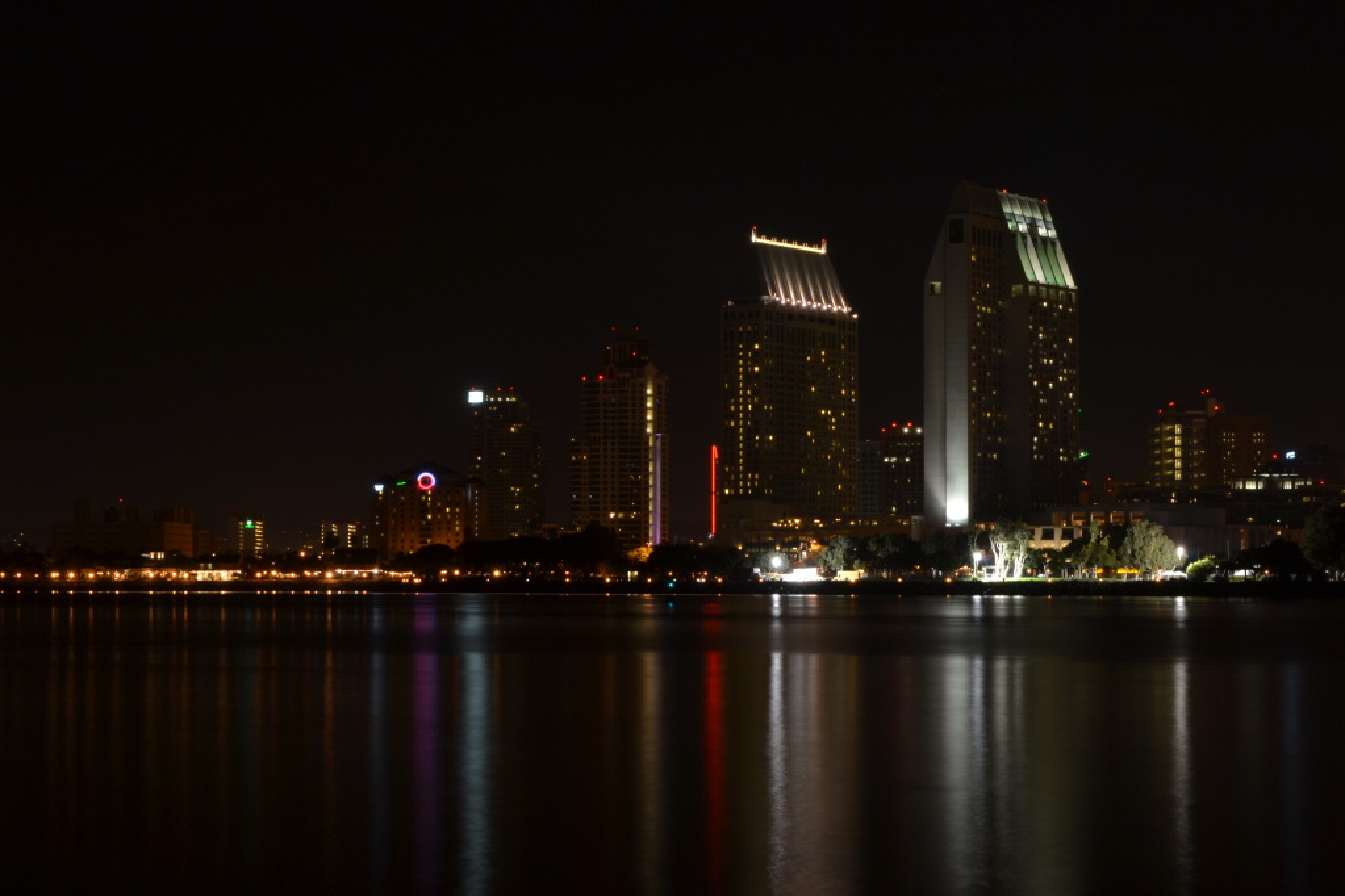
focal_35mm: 82
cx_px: 672
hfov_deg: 24.6
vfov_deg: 16.6
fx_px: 3082
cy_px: 448
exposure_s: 30
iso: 100
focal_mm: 55
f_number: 22
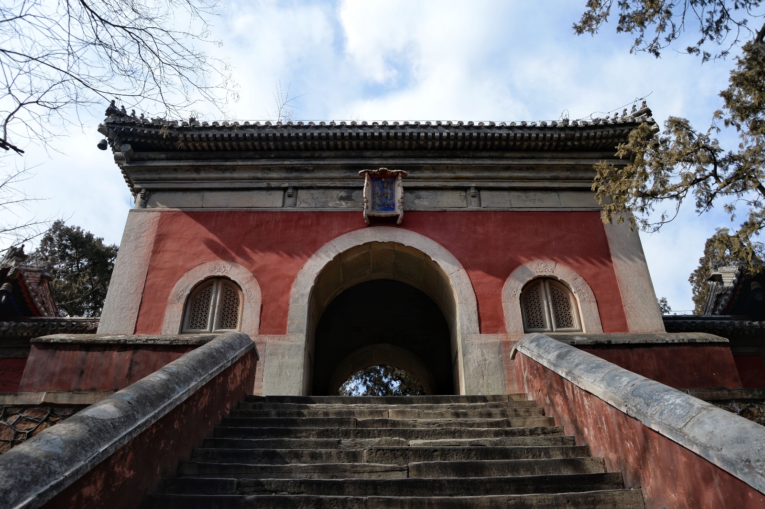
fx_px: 594
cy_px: 254
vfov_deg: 46.3
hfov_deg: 65.5
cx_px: 382
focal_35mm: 28
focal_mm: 28
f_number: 8
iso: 200
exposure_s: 1/500
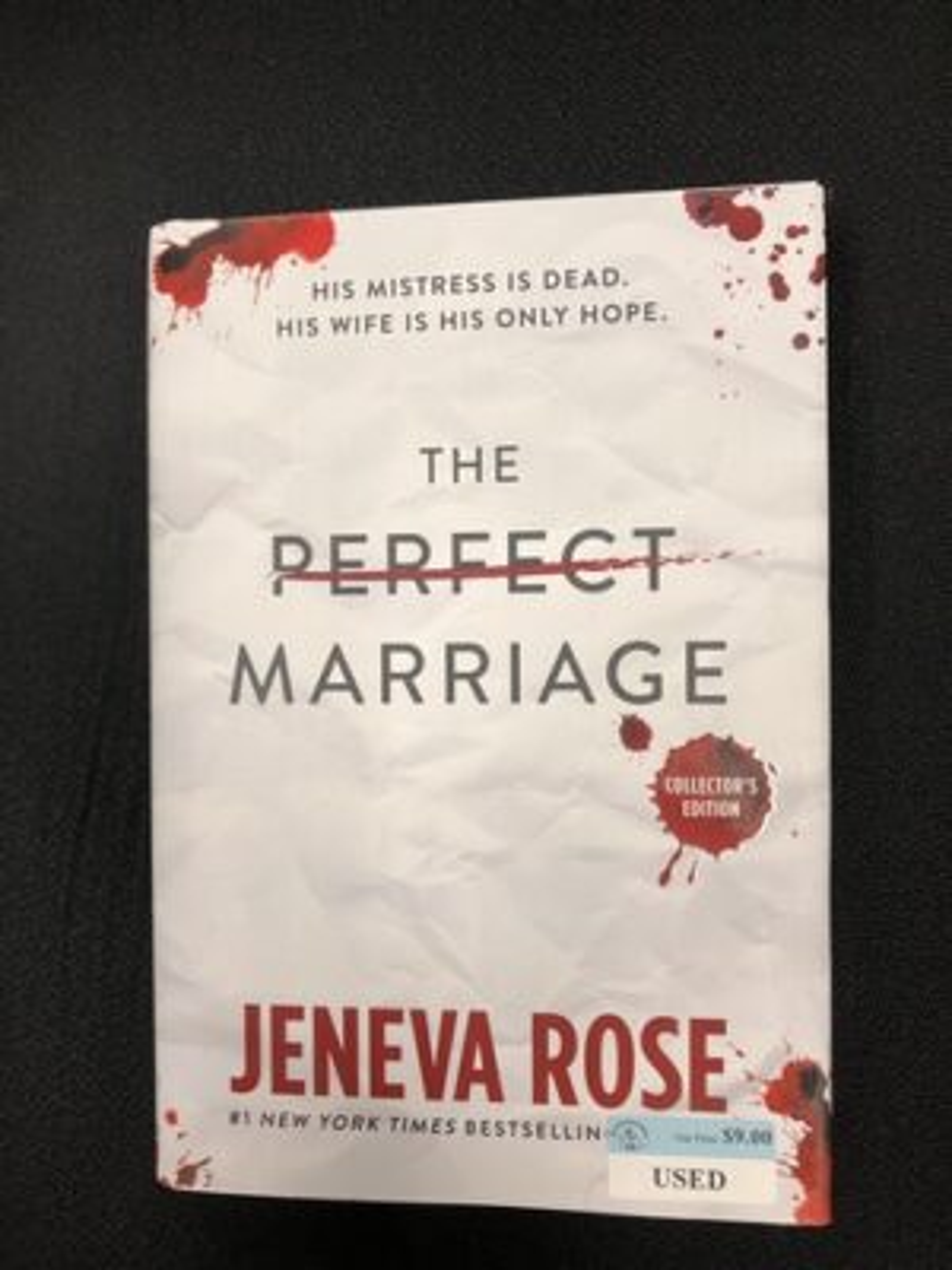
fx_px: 1027
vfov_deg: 63.4
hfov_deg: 49.7
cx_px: 476
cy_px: 635
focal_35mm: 28
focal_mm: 3.99
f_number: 1.8
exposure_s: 1/60
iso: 64
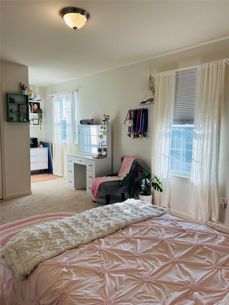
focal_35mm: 26
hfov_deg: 53.1
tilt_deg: -5.8
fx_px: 229
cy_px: 152
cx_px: 114
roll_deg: -1.0
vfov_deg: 67.3
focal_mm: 5.7
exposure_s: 1/349
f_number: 1.5
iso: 50
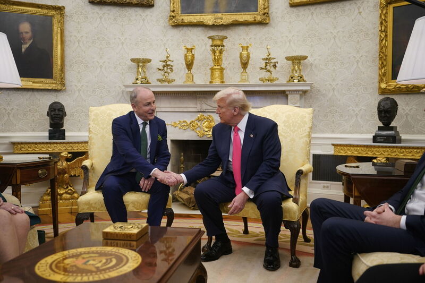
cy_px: 142
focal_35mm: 35
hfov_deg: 54.4
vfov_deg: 37.8
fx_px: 413
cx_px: 212
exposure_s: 1/500
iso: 1600
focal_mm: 35
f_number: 2.8
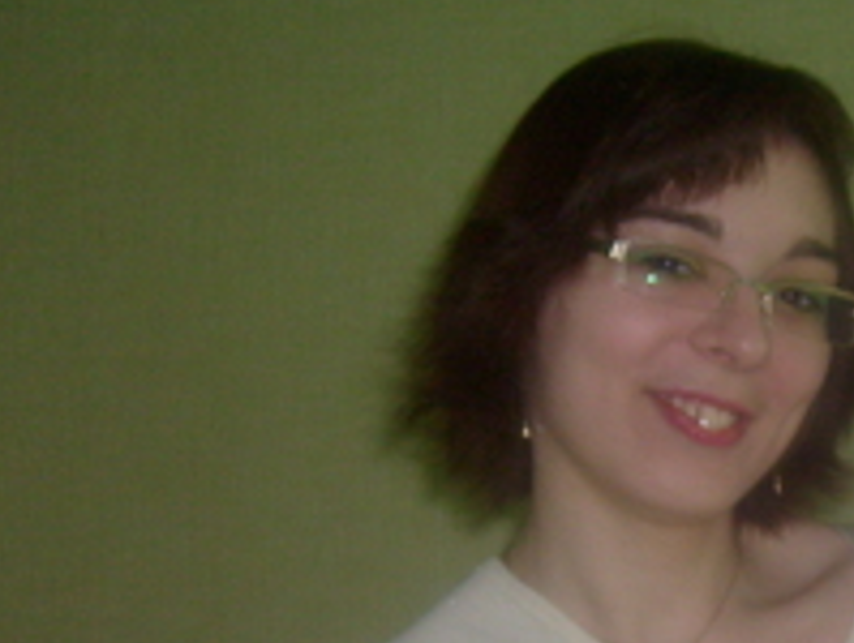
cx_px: 841
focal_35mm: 79
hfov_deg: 23.7
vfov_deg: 18.4
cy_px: 570
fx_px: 1953
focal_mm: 5.8
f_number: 2.8
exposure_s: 1/45
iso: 100
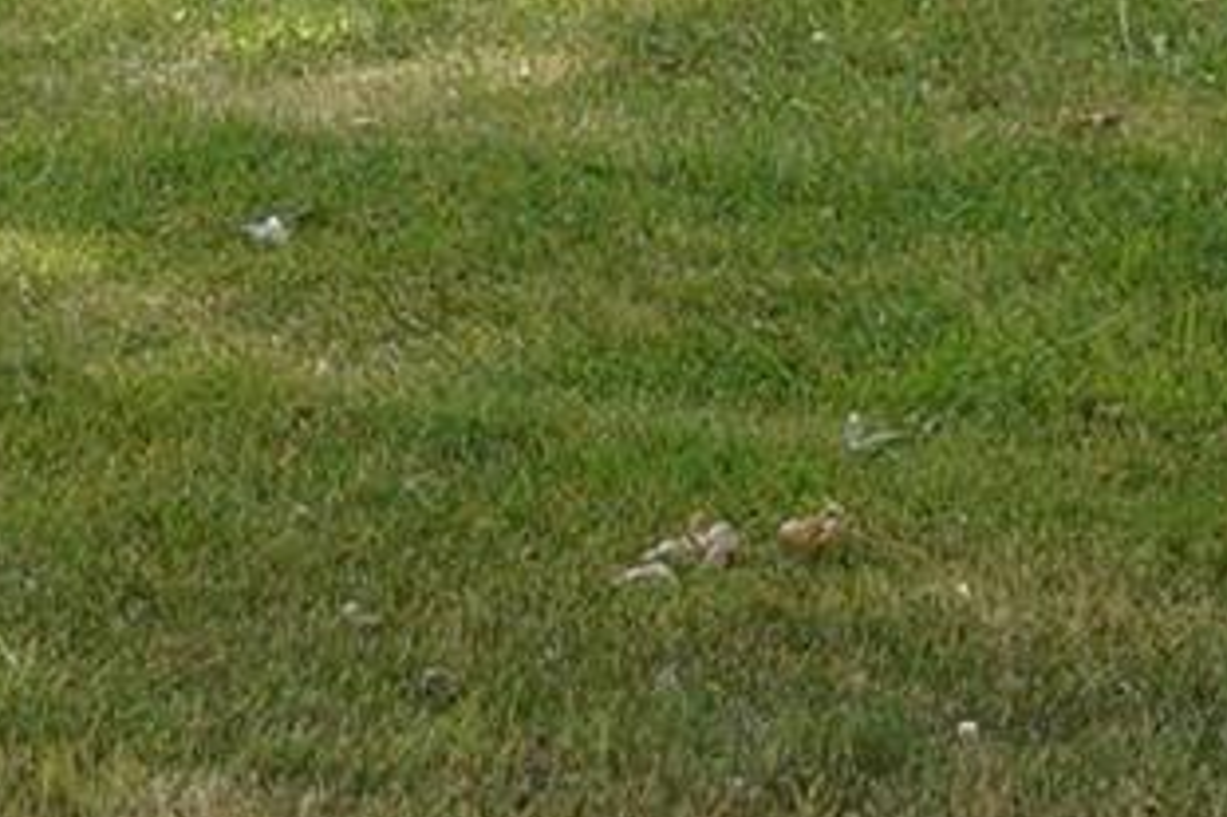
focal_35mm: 370
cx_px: -233
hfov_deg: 5.5
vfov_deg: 3.7
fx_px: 12604
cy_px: -750
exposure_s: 1/80
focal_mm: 48
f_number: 13
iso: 200
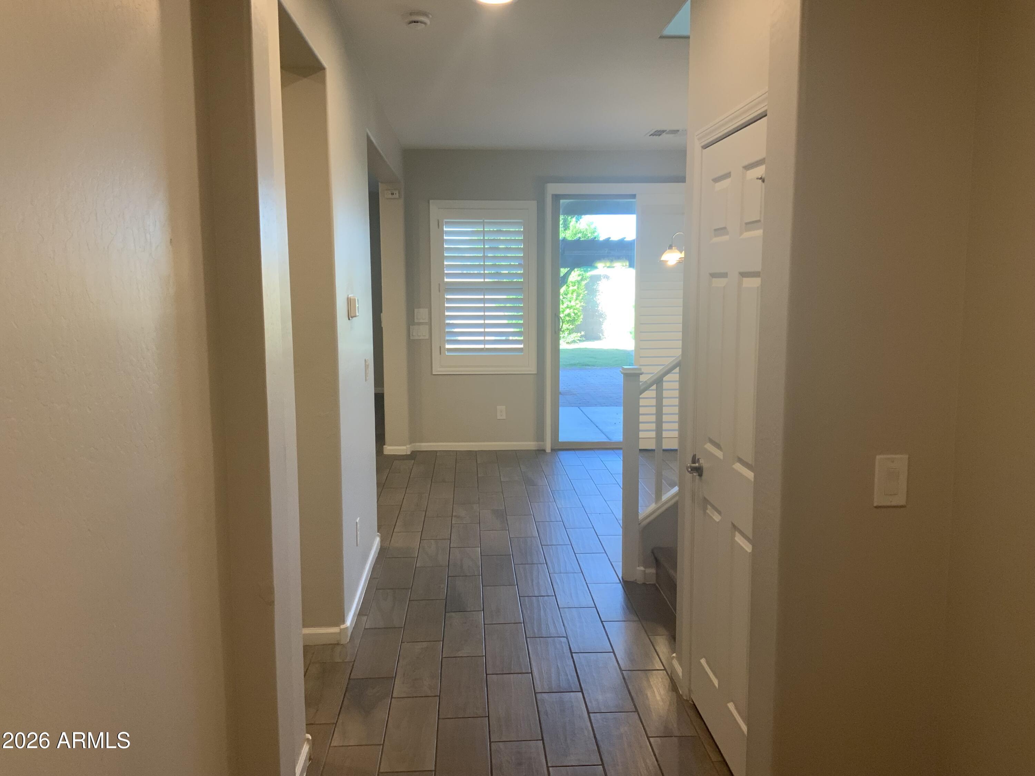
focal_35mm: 29
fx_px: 867
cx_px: 518
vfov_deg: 48.2
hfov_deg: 61.7
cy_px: 388
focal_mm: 3
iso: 80
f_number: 1.8
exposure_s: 1/60
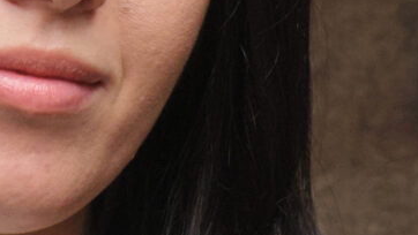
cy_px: 464
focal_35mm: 370
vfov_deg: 3.3
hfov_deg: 5.8
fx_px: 4103
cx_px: -50
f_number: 4.5
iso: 1250
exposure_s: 1/80
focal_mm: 33
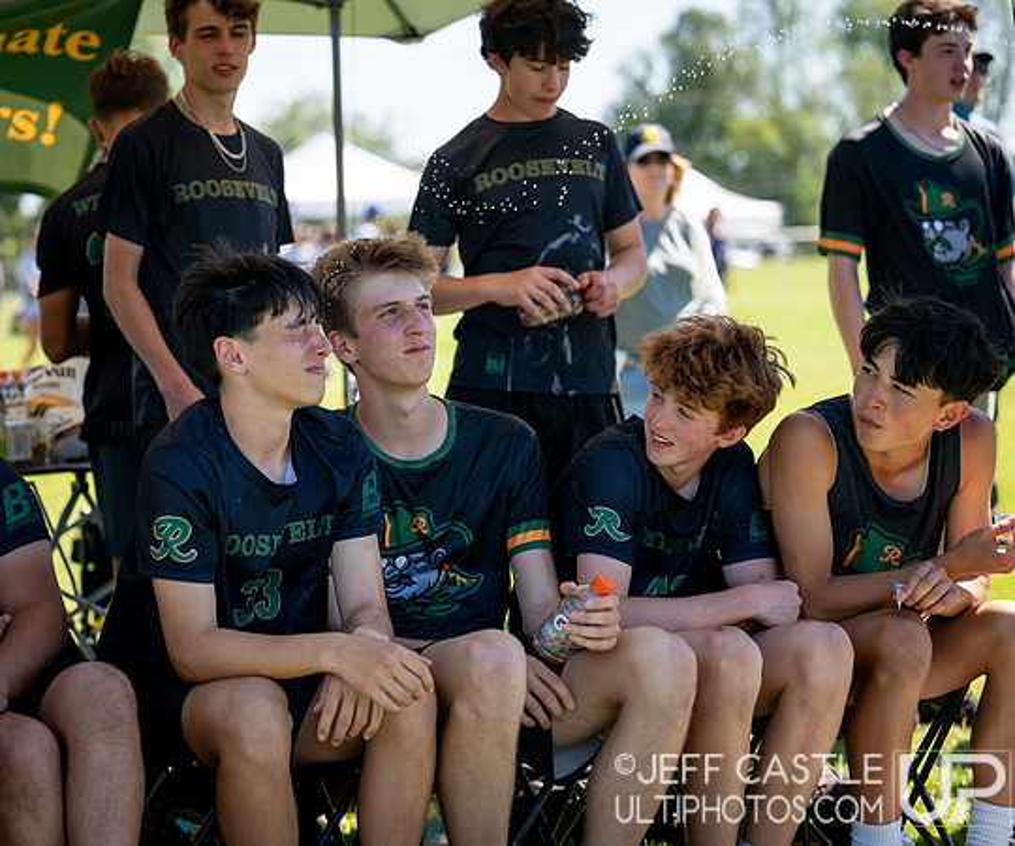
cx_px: 332
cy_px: 391
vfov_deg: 14.8
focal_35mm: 107
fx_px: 3263
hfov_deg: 17.6
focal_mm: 86
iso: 220
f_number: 2.8
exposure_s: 1/2000
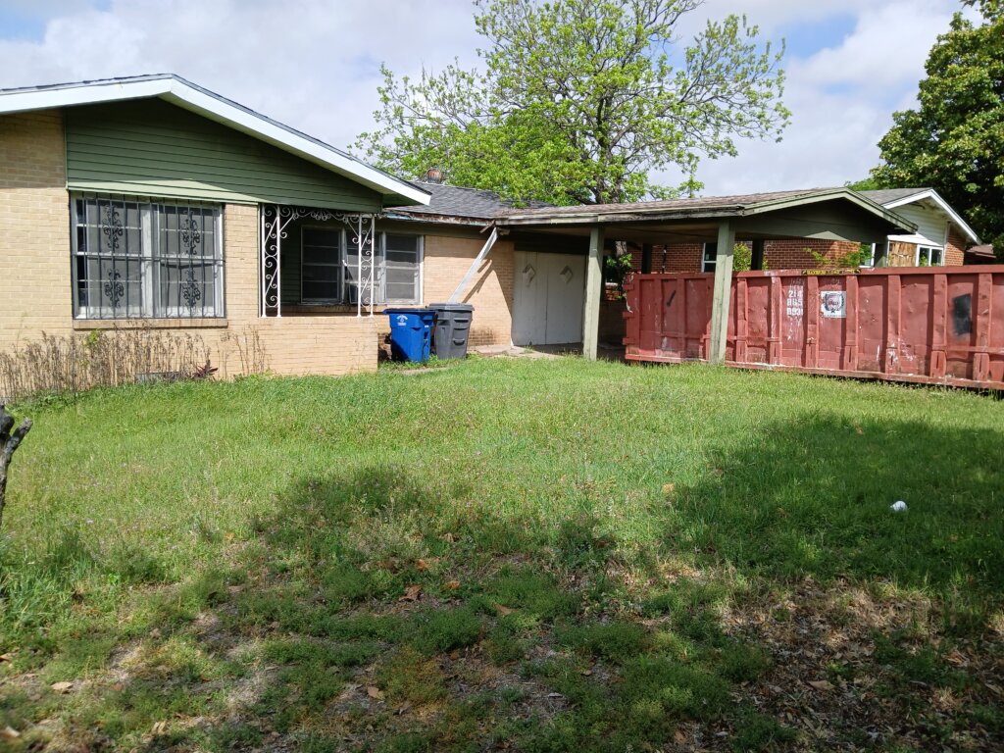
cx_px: 502
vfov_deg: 53.1
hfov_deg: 67.3
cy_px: 376
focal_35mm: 26
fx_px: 754
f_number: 1.8
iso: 20
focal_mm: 3.98
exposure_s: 1/635
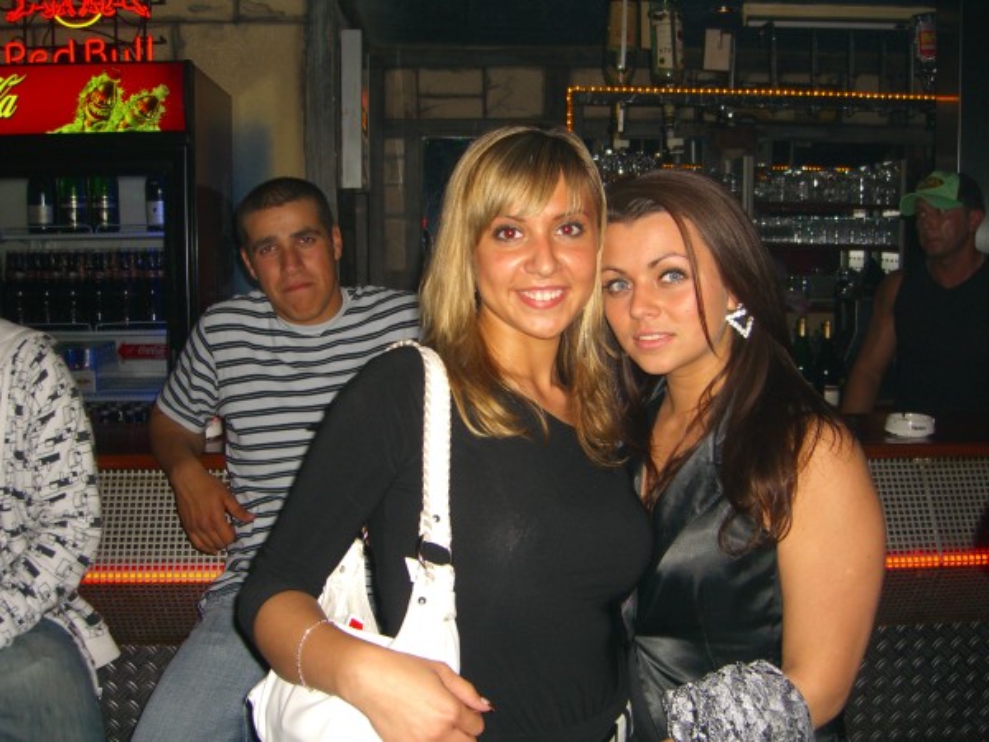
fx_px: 1086
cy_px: 371
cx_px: 494
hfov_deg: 49.0
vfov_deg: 37.7
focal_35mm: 38
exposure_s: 1/60
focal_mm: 7.9
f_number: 2.8
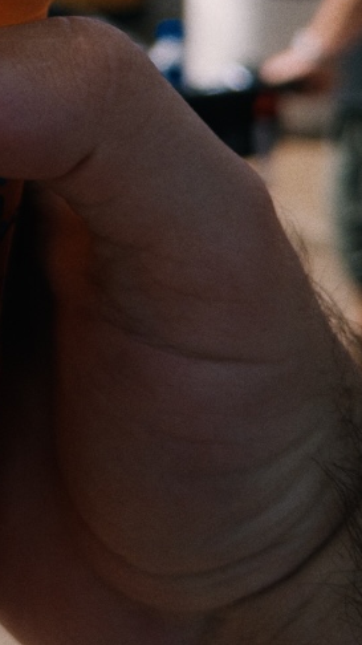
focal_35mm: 87
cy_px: -93
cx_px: -276
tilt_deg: -6.4
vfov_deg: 22.8
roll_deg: -0.4
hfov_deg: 12.7
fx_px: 1486
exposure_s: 1/1721
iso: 80
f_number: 1.78
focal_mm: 6.76
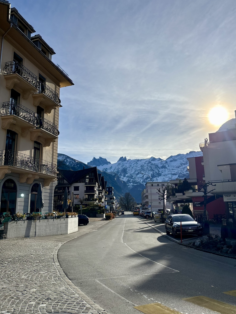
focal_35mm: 28
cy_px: 154
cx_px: 121
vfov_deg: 63.4
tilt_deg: +12.4
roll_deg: +0.4
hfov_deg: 49.7
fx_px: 255
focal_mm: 5.96
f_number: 1.6
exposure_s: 1/10989
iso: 50
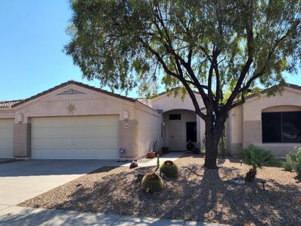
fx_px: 243
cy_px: 130
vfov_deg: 49.6
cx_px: 157
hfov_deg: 63.4
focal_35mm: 28
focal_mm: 6.4
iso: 12
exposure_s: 1/681
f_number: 1.8
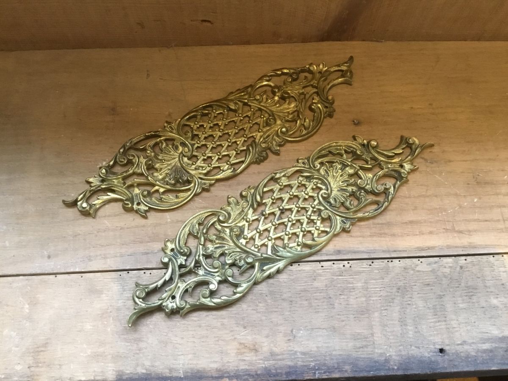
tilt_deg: -67.7
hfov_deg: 58.4
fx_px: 455
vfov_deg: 45.4
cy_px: 190
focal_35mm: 31
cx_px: 254
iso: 200
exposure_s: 1/33
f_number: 2.4
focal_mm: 3.3
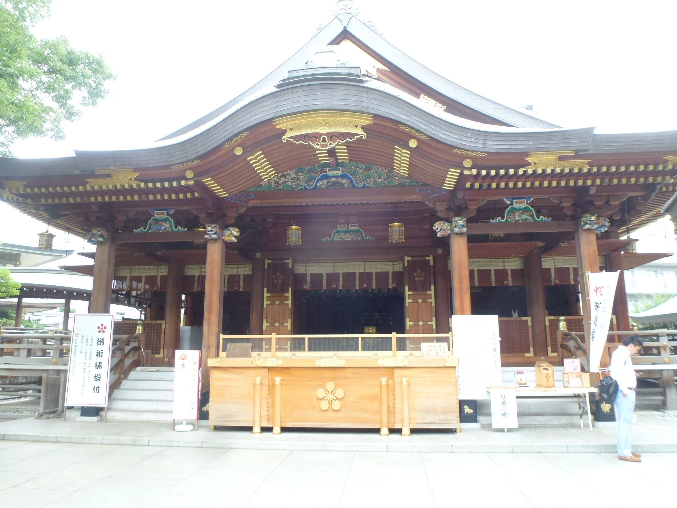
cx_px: 338
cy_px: 254
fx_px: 469
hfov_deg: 71.6
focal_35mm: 24
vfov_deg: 56.8
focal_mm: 4.3
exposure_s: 1/60
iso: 160
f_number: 3.3
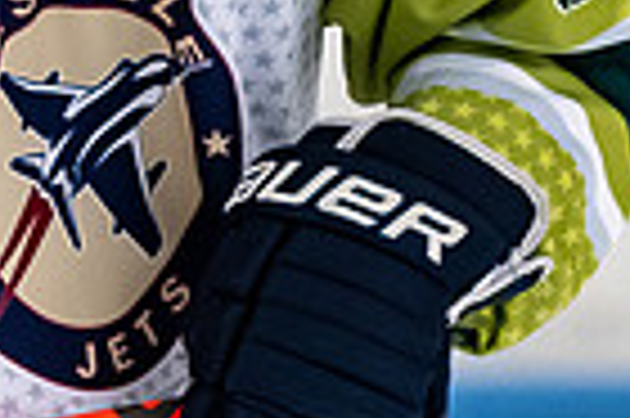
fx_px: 25590
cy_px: -515
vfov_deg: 0.9
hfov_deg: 1.4
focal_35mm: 1464
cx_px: 21
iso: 2000
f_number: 3.2
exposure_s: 1/800
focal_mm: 190
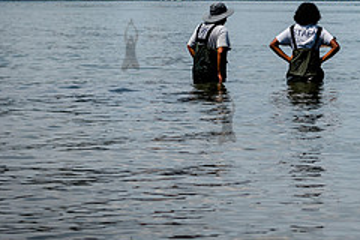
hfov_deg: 11.4
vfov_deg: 7.7
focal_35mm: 177
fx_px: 1770
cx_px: 420
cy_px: 44
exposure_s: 1/2000
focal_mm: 70
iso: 100
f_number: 4
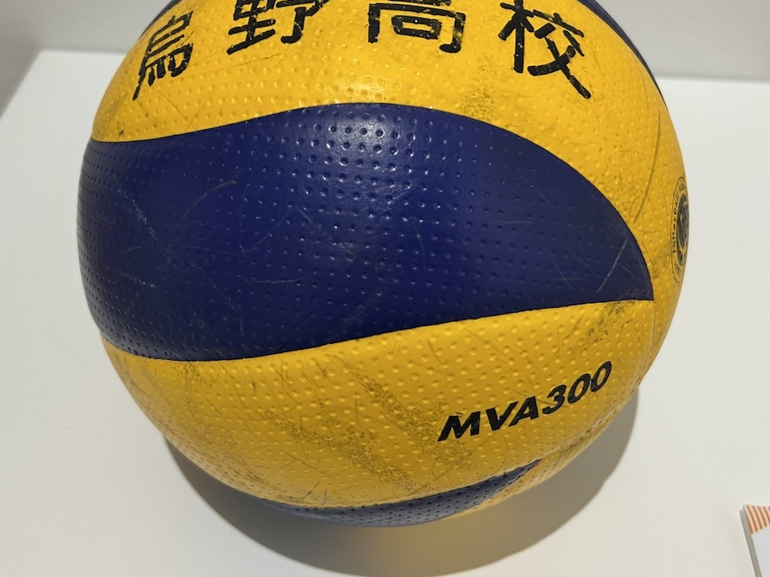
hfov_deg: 53.7
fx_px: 756
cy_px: 201
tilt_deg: -42.1
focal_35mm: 34
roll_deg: +3.6
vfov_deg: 41.3
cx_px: 316
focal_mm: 5.7
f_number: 1.5
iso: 125
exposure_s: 1/50
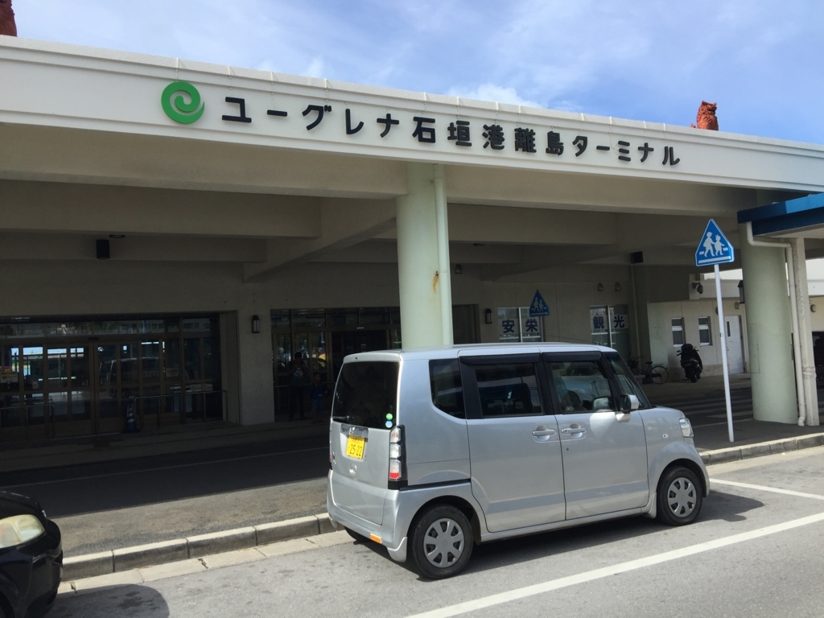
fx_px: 690
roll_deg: +1.3
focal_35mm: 29
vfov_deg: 48.2
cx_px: 412
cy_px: 309
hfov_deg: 61.7
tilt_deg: +2.4
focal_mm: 4.15
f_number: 2.2
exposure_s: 1/1199
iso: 32
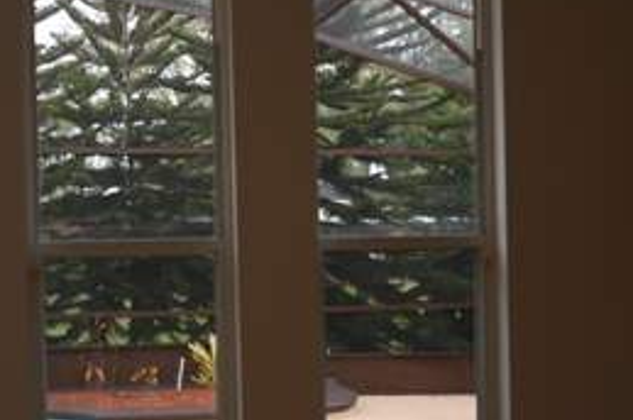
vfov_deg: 21.5
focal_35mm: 63
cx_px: 252
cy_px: 242
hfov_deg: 31.8
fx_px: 1106
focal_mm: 34
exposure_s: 1/50
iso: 100
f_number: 3.8
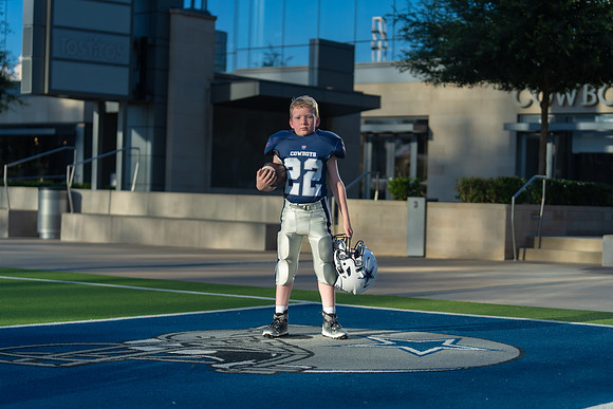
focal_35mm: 70
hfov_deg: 28.8
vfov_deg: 19.5
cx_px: 306
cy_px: 204
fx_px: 1192
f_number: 2.8
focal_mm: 70
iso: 100
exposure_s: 1/1250
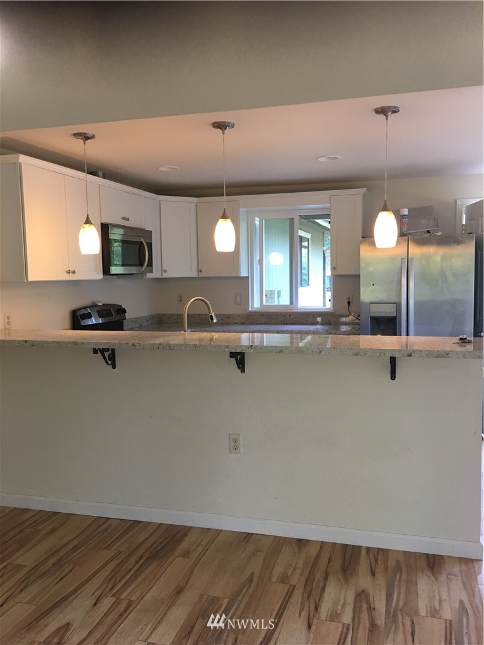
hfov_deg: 48.2
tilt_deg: -3.8
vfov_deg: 61.7
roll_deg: +0.8
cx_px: 242
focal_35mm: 29
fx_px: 541
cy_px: 322
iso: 40
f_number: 2.2
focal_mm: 4.15
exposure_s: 1/15
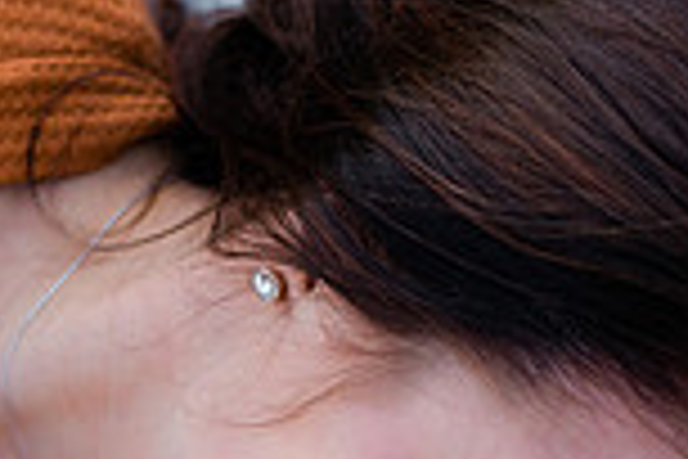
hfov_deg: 9.4
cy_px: 790
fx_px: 4204
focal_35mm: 220
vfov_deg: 6.1
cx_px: 360
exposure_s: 1/200
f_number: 2.8
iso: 200
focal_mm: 58
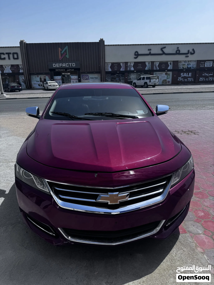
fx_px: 198
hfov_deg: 56.8
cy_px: 142
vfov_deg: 71.6
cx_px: 107
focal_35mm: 24
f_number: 1.78
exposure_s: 1/4950
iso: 80
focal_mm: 6.76
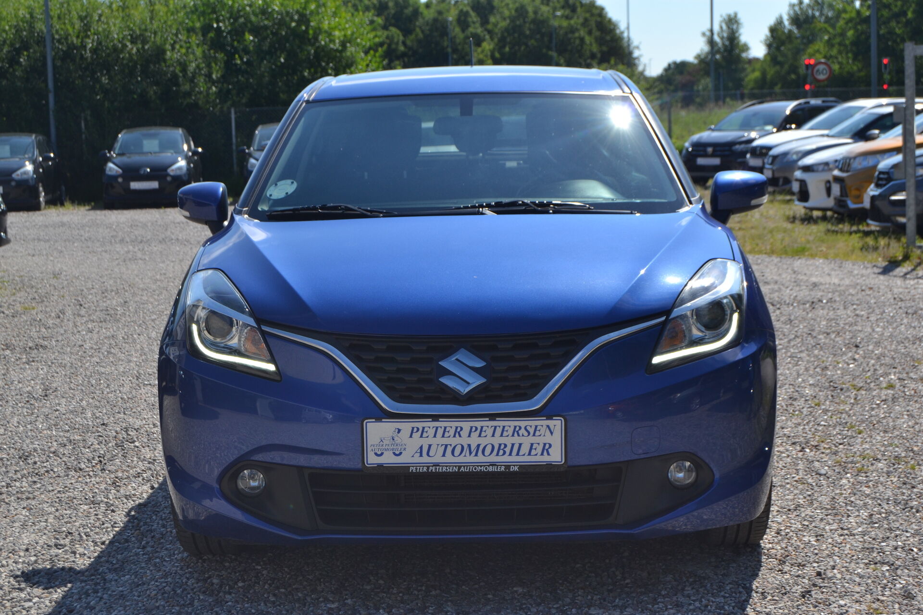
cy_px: 308
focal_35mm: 68
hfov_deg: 29.9
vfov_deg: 20.2
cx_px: 462
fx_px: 1730
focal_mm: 45
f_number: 9
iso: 100
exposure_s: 1/320
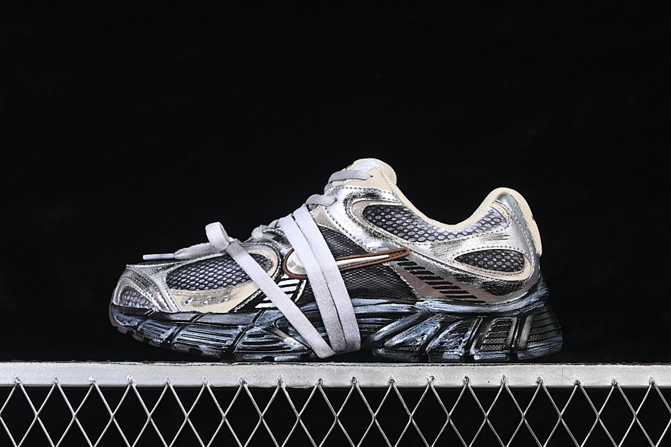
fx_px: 1398
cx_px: 336
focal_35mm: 75
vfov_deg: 18.2
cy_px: 224
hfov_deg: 27.0
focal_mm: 50
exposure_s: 1/80
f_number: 7.1
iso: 160
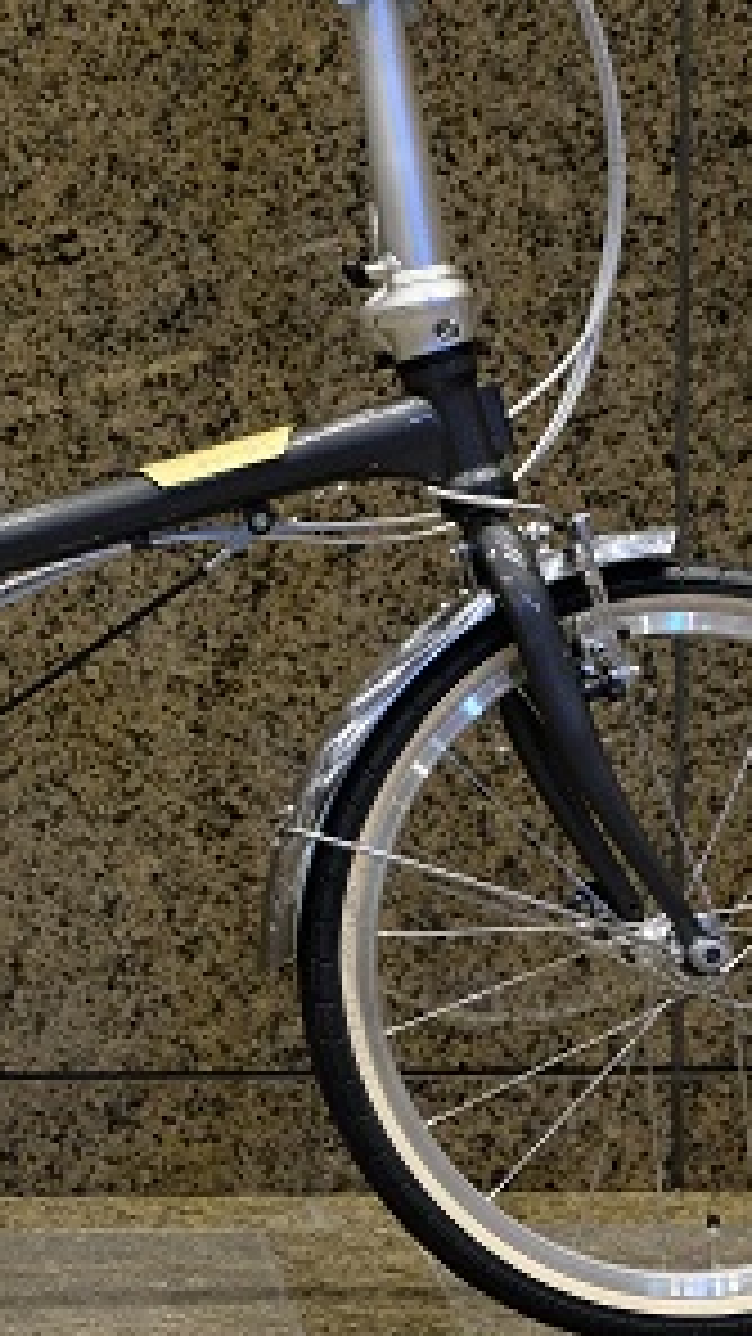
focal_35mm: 142
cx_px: -144
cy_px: 459
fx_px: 5035
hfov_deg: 8.5
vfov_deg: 15.1
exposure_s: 1/20
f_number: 4
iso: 1600
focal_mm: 44.4
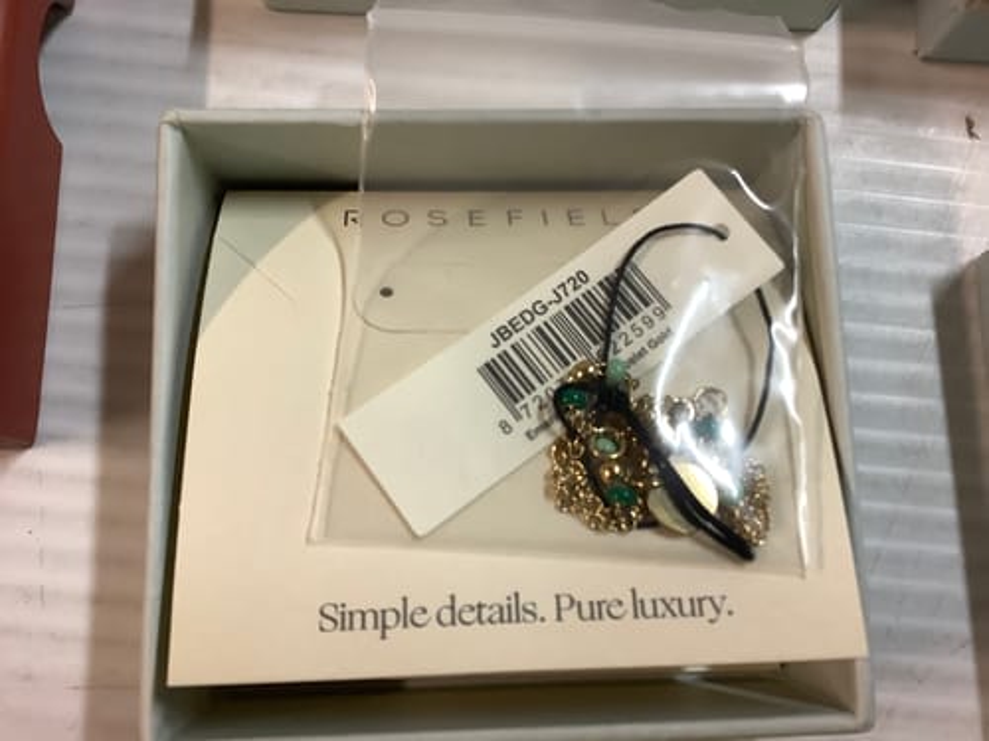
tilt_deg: -79.5
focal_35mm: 31
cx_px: 494
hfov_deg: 58.4
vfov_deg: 45.4
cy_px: 370
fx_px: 886
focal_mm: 3.3
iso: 160
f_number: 2.4
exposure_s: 1/50
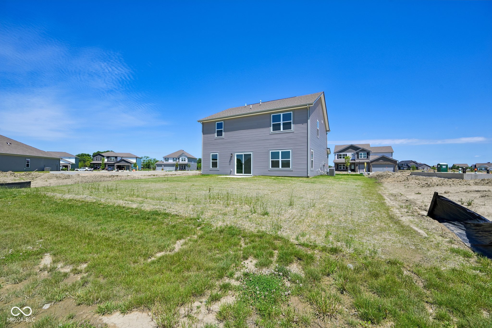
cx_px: 246
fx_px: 191
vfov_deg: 81.2
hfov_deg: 104.3
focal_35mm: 14
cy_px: 164
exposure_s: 1/400
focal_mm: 14
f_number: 8
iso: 100
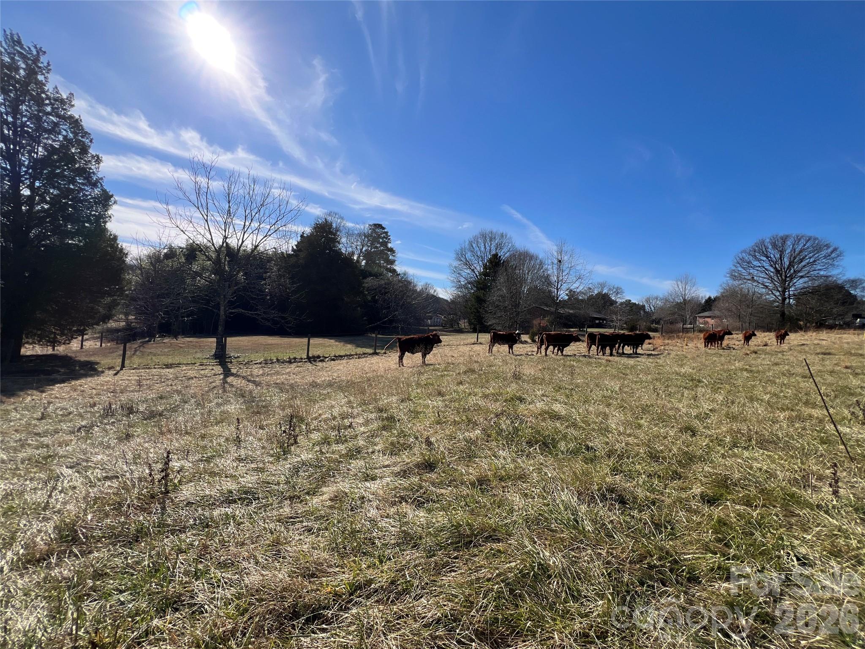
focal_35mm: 13
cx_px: 432
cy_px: 324
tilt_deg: -1.1
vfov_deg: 89.9
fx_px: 325
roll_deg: -3.4
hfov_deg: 106.2
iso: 32
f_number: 1.8
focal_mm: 1.57
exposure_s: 1/1623
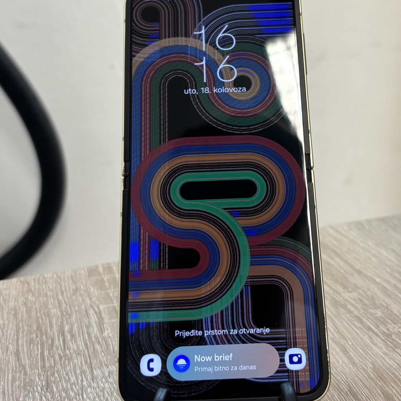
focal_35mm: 53
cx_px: 246
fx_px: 695
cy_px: 154
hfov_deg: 32.1
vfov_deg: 32.1
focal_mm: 5.96
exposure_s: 1/100
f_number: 1.6
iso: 100
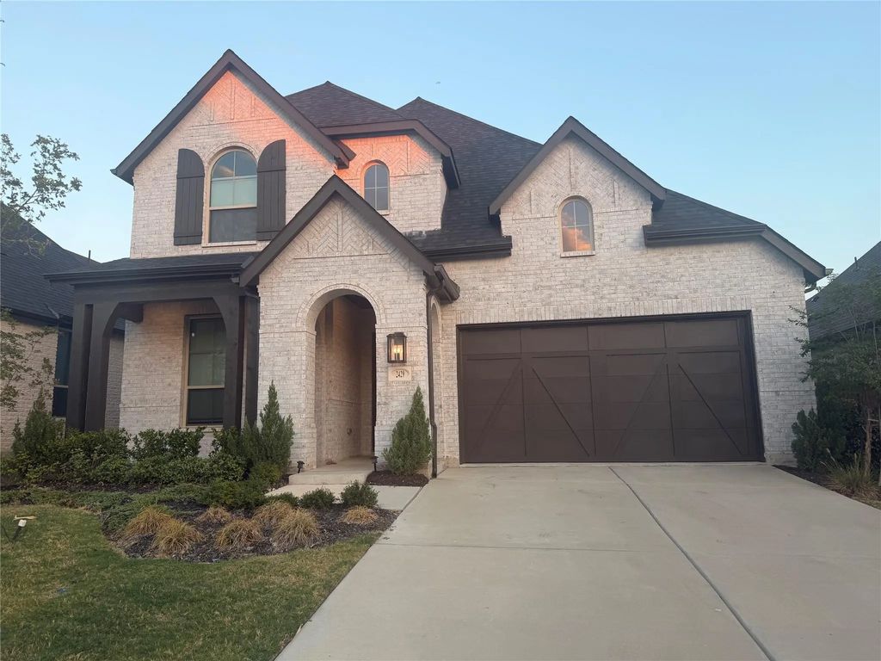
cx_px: 440
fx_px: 611
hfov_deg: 71.6
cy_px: 330
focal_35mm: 24
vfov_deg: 56.8
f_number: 1.78
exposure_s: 1/217
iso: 64
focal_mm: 6.76
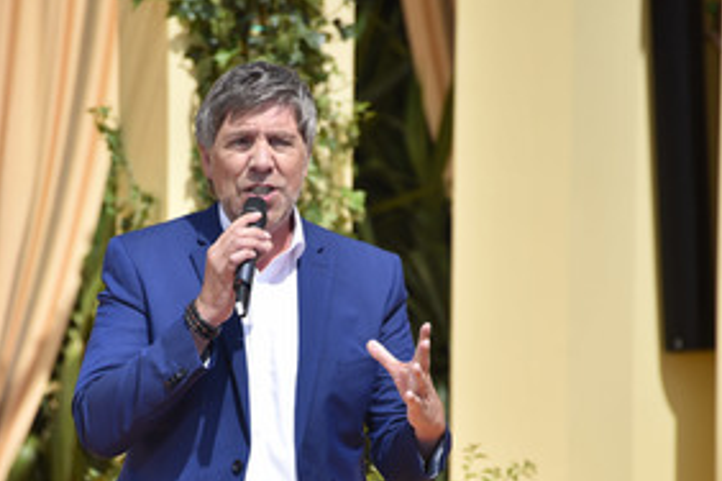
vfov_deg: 2.9
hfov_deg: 4.3
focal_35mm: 479
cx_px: 260
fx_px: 9606
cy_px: 376
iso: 125
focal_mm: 300
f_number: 5.6
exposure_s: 1/640
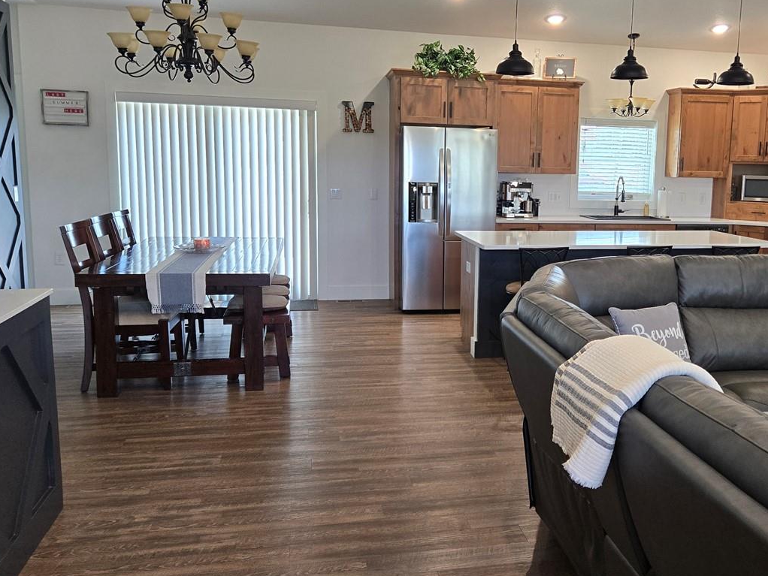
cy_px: 291
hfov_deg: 50.5
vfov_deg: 39.7
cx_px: 506
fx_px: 799
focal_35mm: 36
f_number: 1.8
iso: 200
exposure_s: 1/120
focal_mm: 5.4
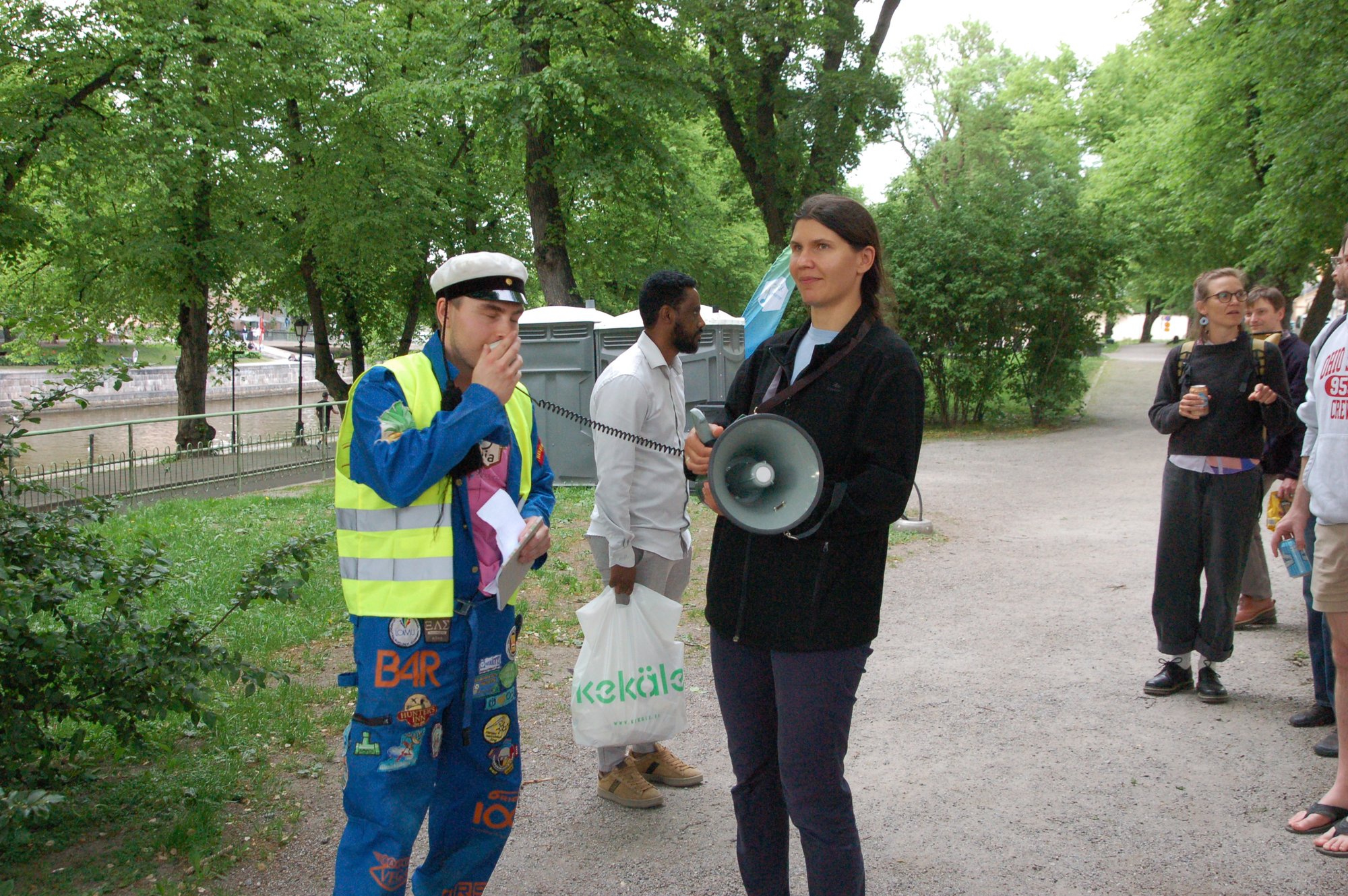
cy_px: 448
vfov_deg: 36.8
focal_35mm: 36
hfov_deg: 53.2
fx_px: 1347
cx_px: 674
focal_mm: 24
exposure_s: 1/125
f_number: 7.1
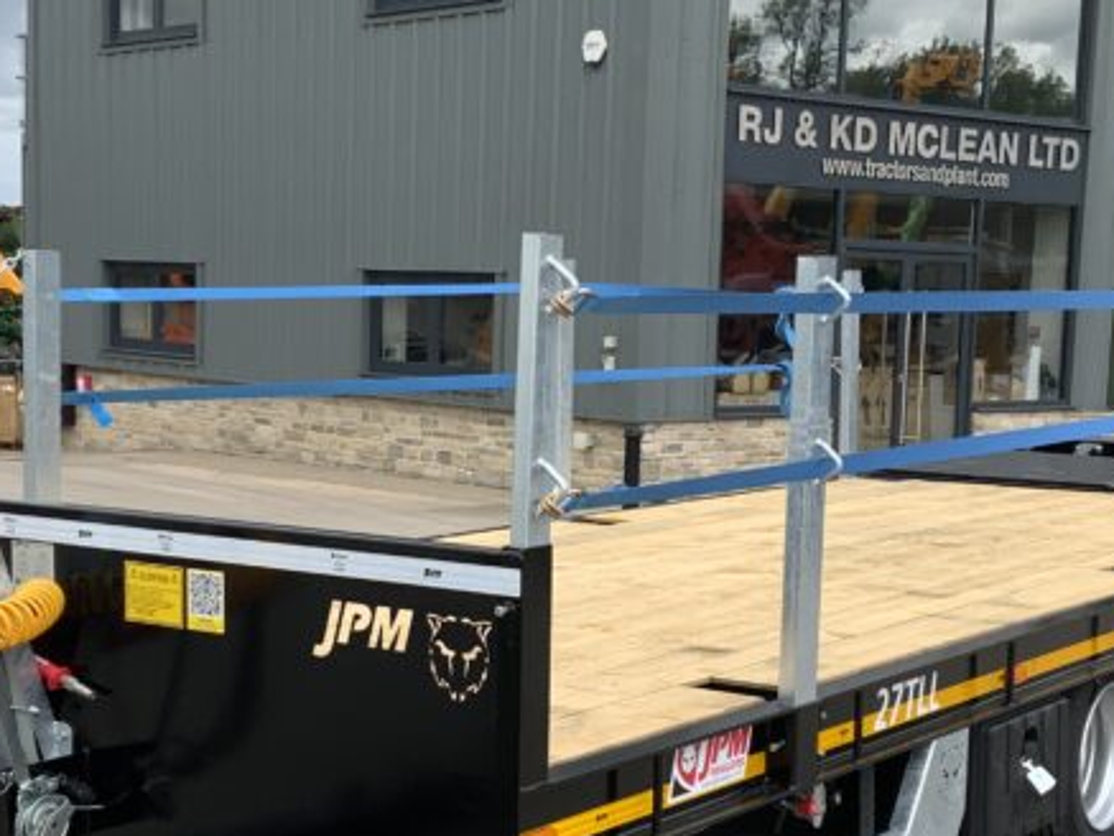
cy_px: 568
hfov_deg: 28.6
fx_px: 2189
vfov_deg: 21.5
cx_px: 540
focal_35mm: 68
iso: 16
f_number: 1.8
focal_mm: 3
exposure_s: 1/1195
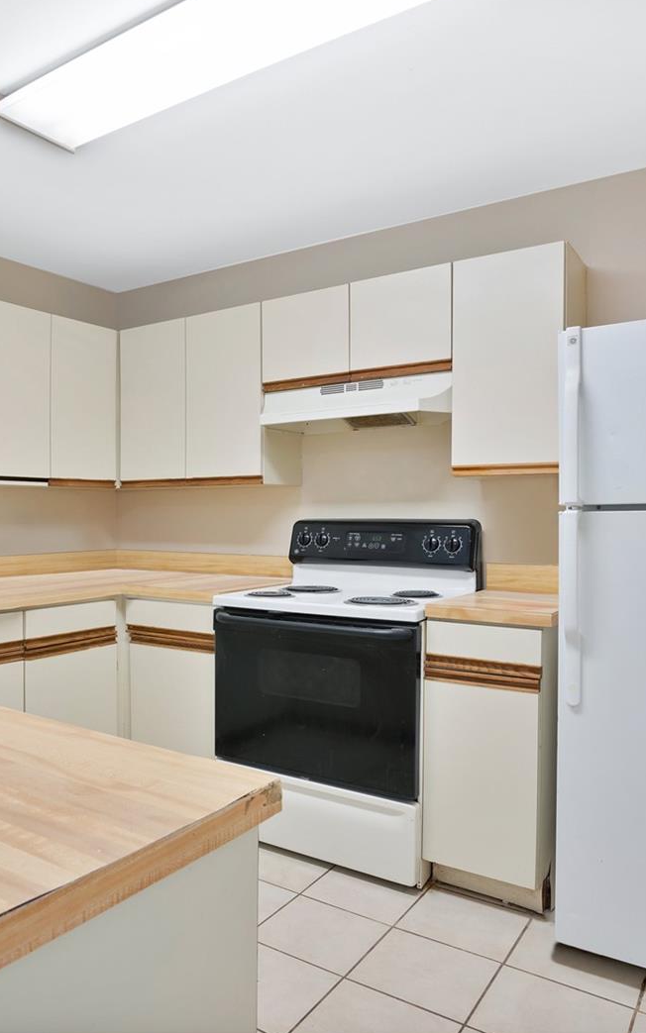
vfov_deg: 72.5
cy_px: 513
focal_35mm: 25
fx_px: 704
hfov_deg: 47.6
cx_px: 169
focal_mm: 16
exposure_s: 1/2.5
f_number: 8
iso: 640
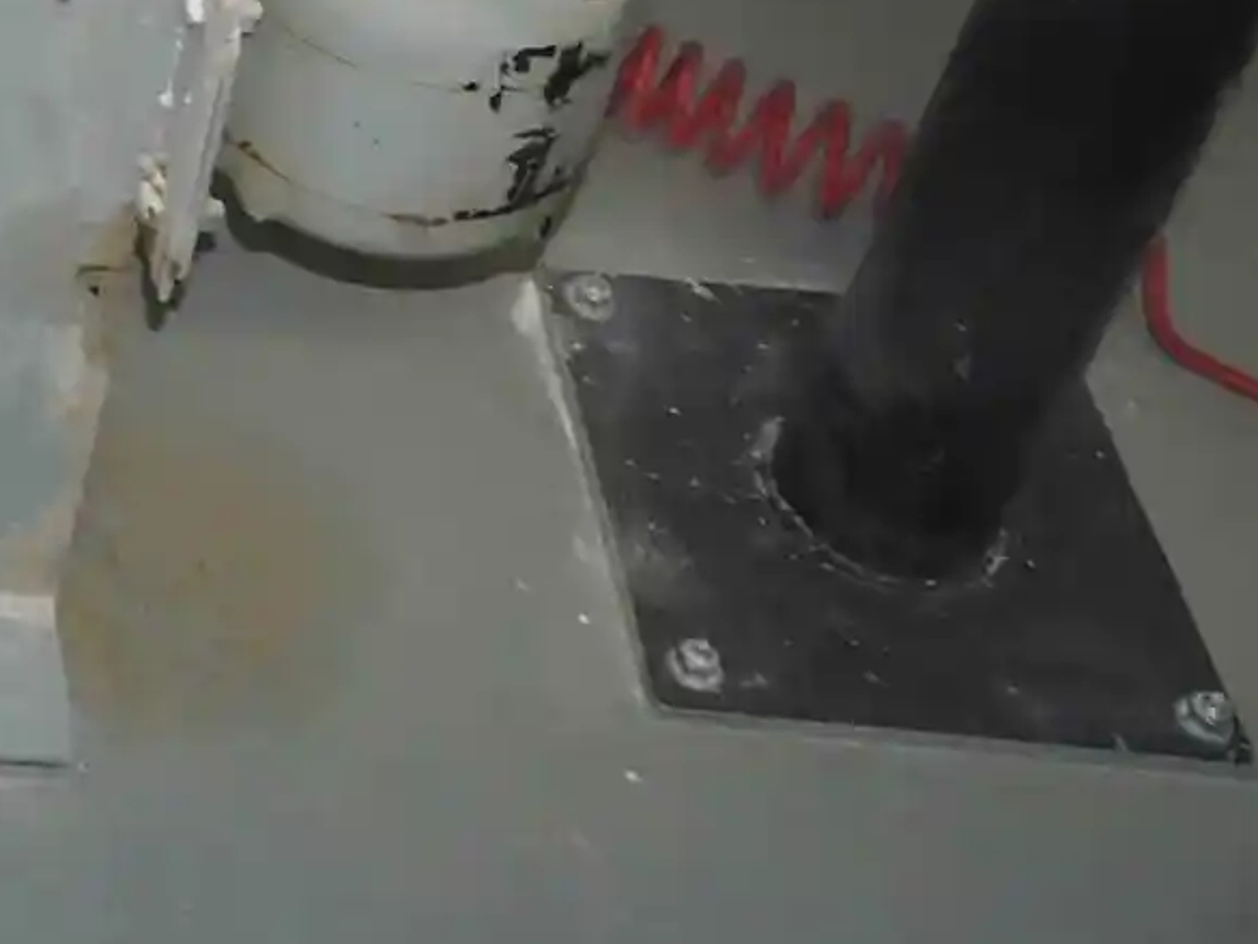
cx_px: -849
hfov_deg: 19.4
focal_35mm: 82
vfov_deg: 16.6
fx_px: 2981
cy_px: -415
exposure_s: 1/30
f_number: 3
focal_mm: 4.3
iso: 200
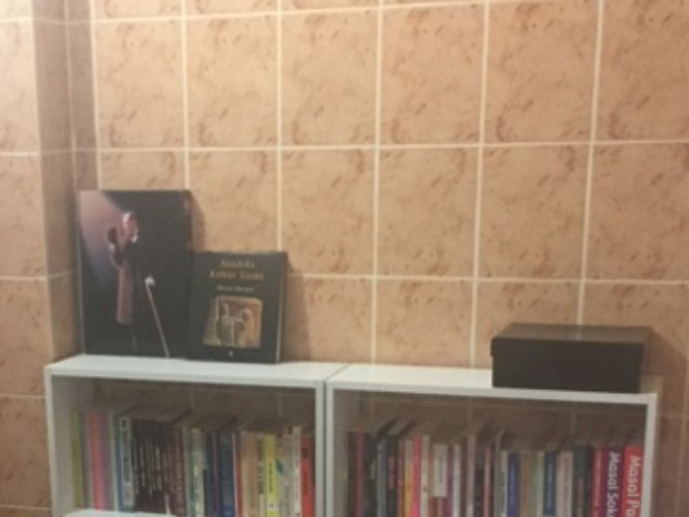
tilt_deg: -17.0
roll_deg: +1.5
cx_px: 224
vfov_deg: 22.1
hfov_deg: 30.0
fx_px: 1273
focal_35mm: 64
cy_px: 506
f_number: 2.2
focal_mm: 4.15
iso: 250
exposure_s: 1/17
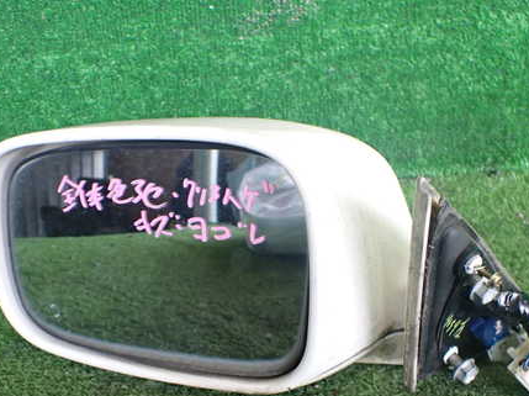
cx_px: 293
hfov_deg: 44.8
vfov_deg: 34.2
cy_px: 238
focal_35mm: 42
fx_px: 641
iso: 500
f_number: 2.3
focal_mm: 5.4
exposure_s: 1/125
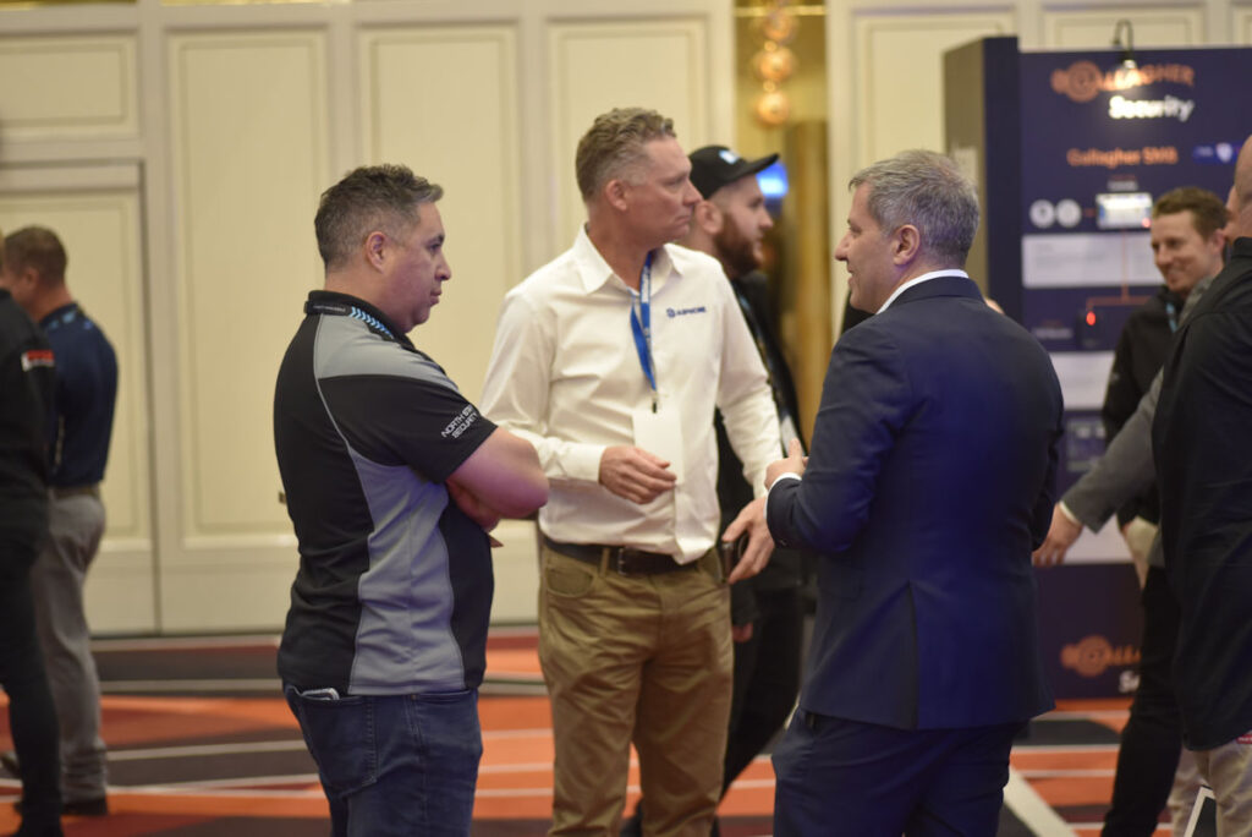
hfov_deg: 20.4
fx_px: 3480
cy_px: 418
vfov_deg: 13.7
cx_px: 626
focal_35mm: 100
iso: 1600
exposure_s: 1/125
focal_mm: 100
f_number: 2.8
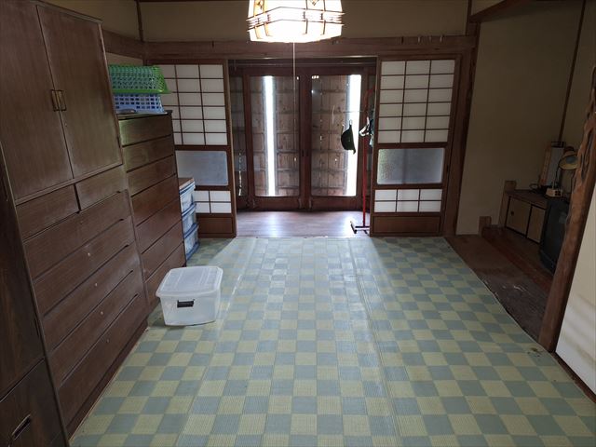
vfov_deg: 58.9
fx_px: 396
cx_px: 298
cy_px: 224
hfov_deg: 73.9
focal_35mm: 23
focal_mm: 5.54
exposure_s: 1/40
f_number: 1.8
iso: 160
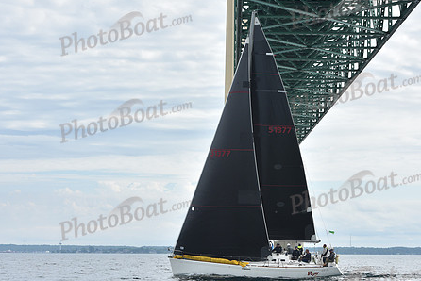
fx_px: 1065
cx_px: 242
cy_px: 154
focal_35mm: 91
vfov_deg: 15.0
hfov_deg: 22.3
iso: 250
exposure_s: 1/800
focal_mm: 70
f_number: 7.1
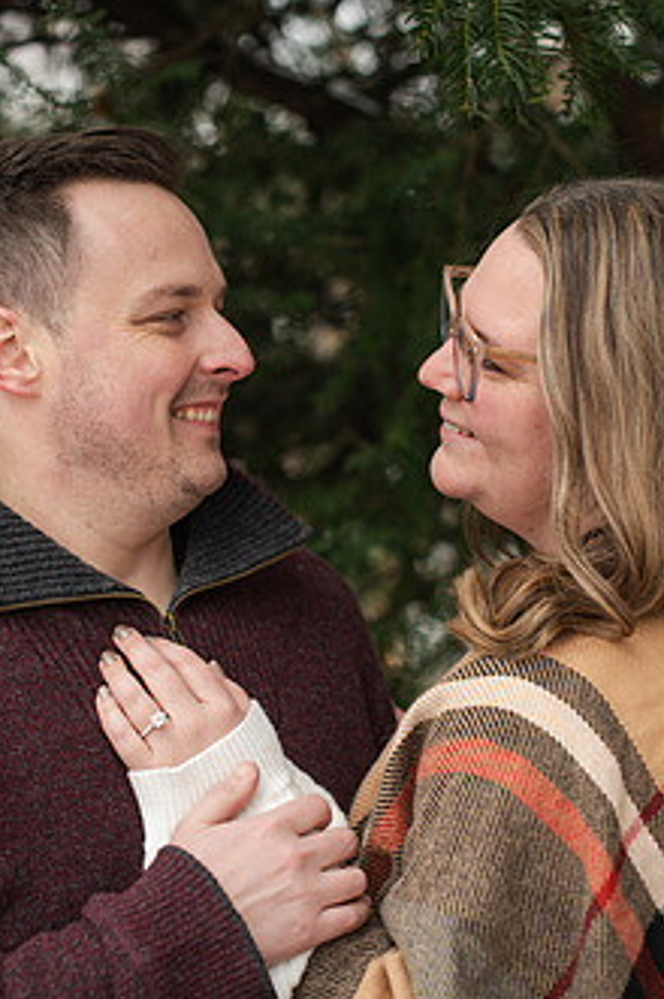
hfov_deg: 20.0
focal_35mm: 68
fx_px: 1885
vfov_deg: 29.7
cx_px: 306
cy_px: 480
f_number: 2.8
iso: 450
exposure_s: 1/320
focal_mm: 50
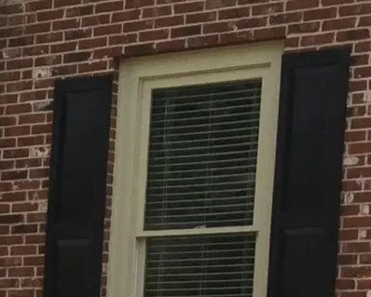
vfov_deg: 8.2
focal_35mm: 182
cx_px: -588
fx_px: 2000
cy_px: 564
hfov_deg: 9.2
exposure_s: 1/1522
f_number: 2.2
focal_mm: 4.15
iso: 32
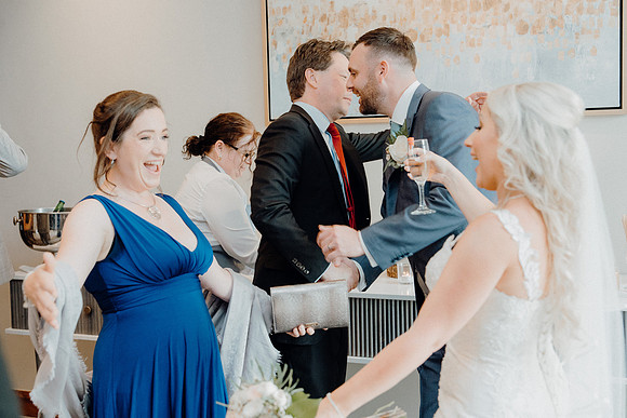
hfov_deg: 39.6
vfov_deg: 27.0
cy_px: 209
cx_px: 314
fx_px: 871
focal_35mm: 50
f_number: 3.5
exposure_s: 1/200
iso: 2500
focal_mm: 50
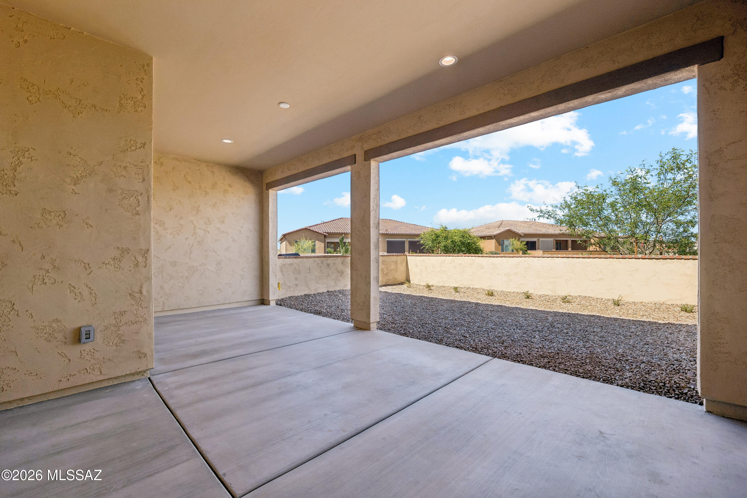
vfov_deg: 81.2
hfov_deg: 104.3
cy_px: 249
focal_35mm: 14
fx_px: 290
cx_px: 374
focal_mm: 14
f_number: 8
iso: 400
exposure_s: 1/400
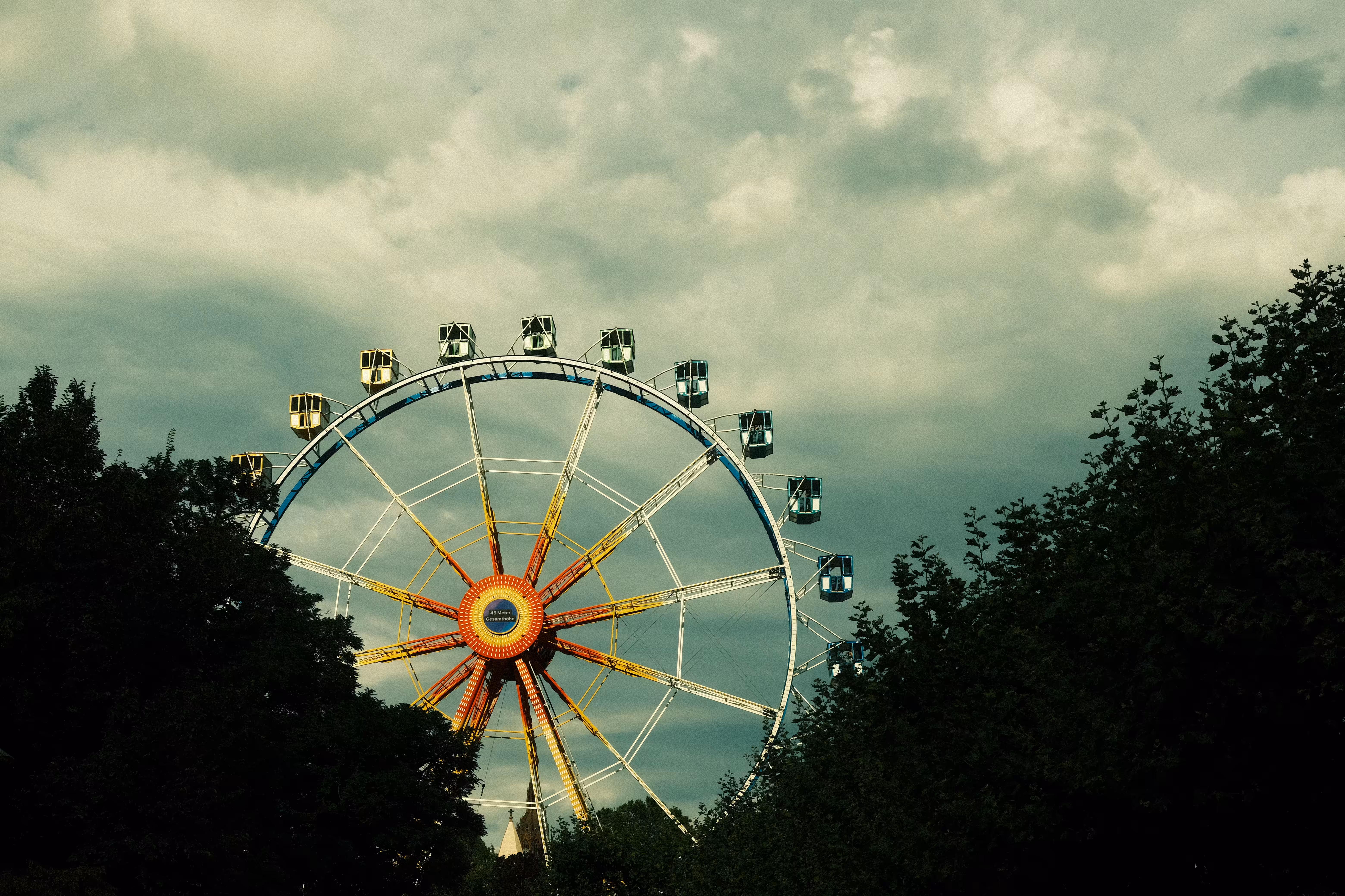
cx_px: 672
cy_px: 448
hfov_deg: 47.4
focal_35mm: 41
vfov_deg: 32.6
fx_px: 1532
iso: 320
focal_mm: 27
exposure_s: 1/500
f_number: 13
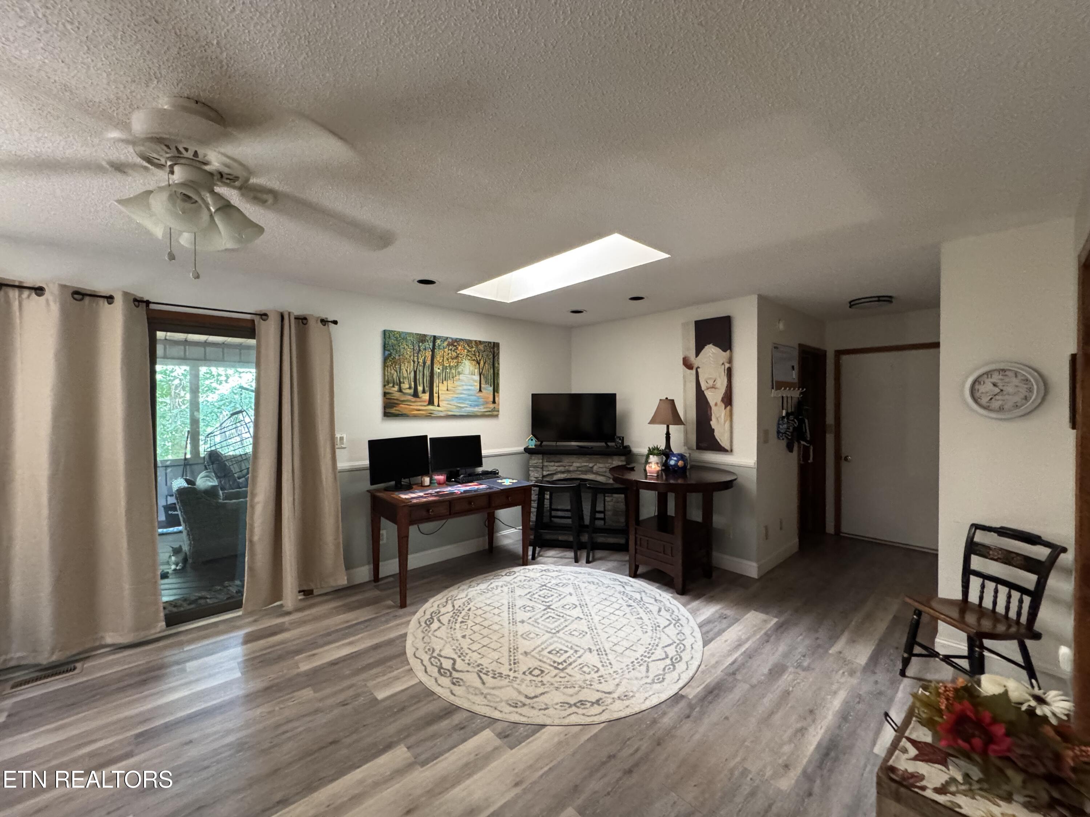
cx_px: 545
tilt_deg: -0.5
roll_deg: -1.2
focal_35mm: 14
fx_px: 441
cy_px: 408
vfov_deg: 85.7
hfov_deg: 102.1
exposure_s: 1/60
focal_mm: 2.22
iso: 800
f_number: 2.2
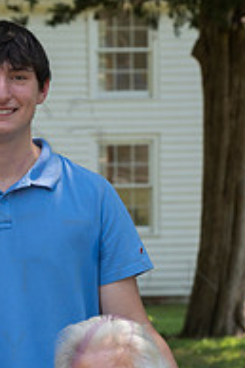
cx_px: 23
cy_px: 343
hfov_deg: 5.7
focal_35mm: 241
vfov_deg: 8.5
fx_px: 2464
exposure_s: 1/160
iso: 400
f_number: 8
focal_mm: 104
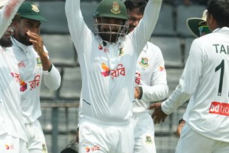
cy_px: 82
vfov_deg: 1.2
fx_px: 7547
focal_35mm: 1186
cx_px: 79
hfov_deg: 1.7
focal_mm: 456
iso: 640
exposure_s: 1/1600
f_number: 8
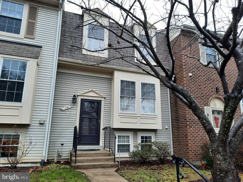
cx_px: 122
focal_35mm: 25
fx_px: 175
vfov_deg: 54.9
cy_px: 91
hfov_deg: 69.4
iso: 32
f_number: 2
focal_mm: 4.6
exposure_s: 1/60
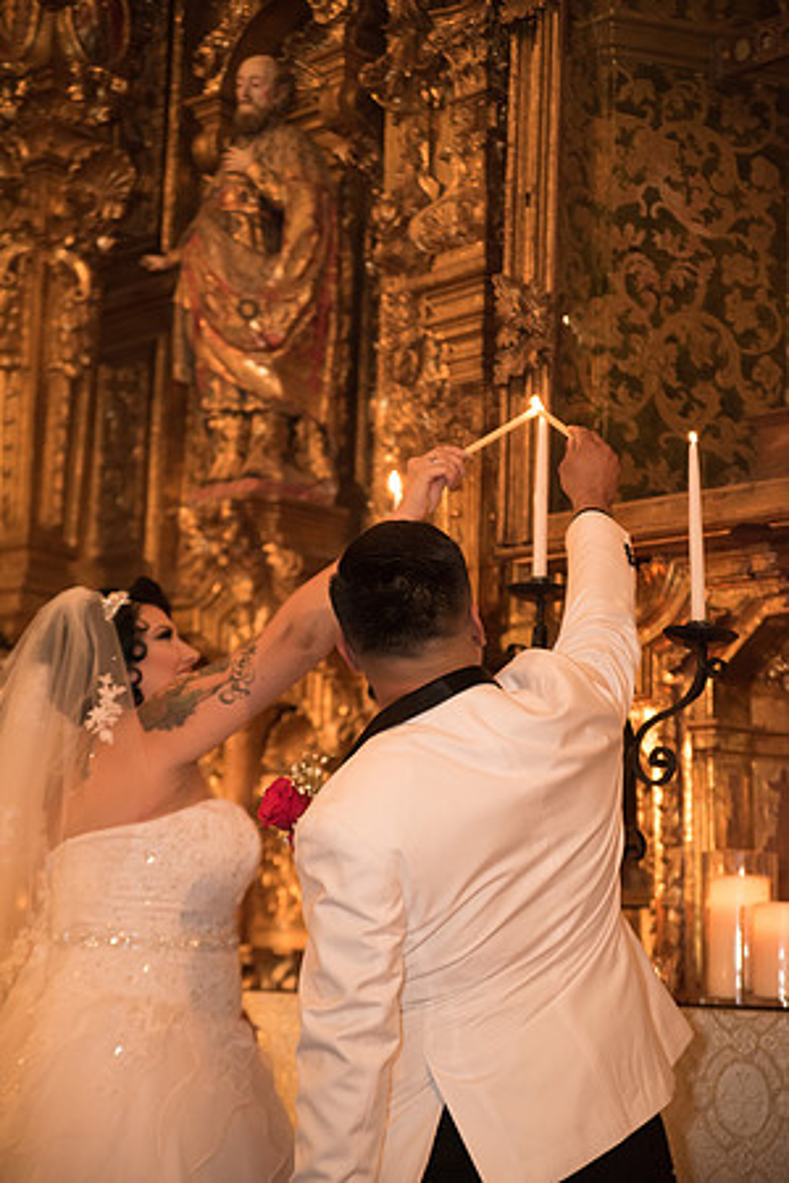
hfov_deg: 20.6
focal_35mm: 66
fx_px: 2170
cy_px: 592
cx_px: 394
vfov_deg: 30.5
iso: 4000
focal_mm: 66
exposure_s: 1/80
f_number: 2.8
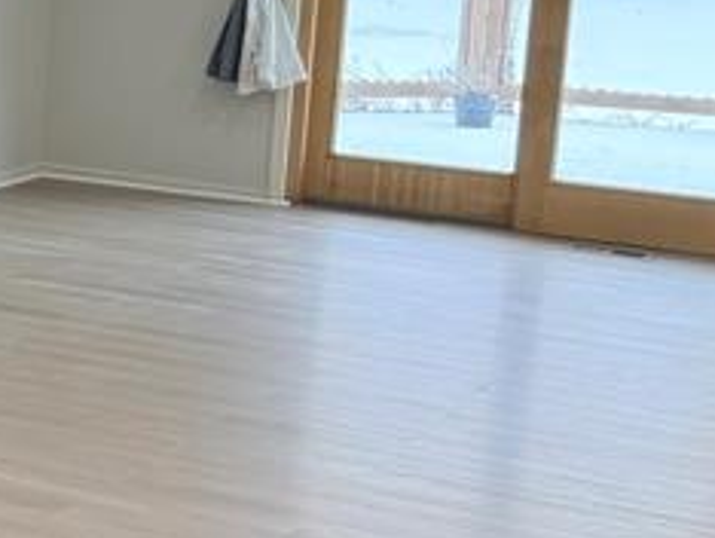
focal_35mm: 105
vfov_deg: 14.1
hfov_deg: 15.5
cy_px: 113
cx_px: -654
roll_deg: -1.0
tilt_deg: -8.8
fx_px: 2171
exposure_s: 1/228
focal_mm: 6.76
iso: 125
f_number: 1.78
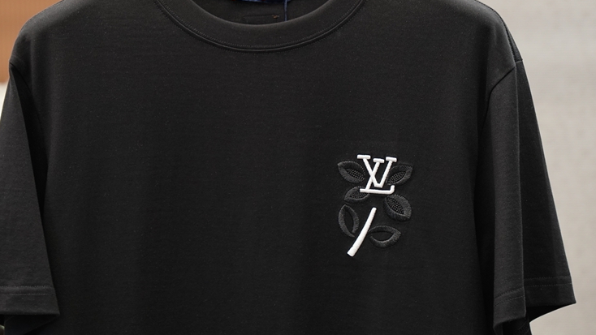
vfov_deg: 10.9
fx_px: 1754
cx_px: 257
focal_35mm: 111
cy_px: 118
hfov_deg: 19.3
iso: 400
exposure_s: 1/125
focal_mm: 48
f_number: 3.5
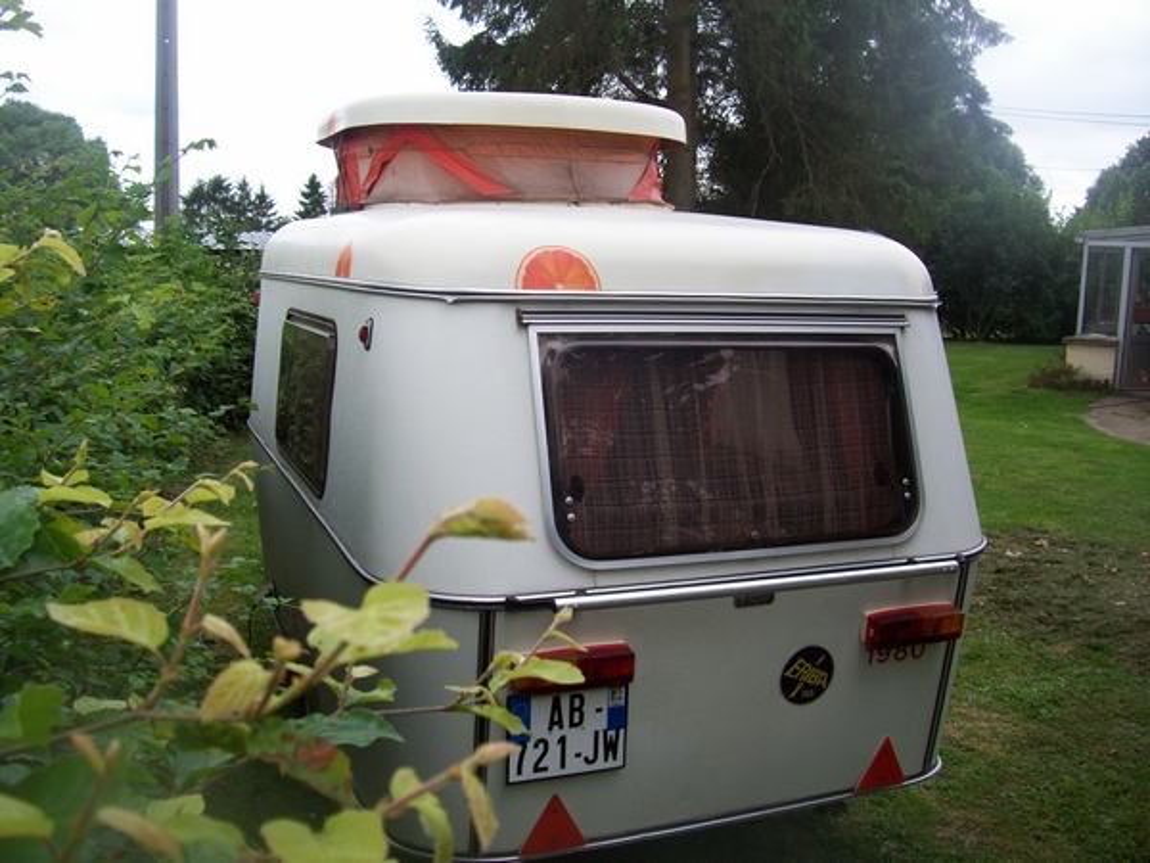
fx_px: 1130
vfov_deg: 41.8
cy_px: 432
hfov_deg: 54.0
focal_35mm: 34
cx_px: 575
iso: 80
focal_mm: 5.6
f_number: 2.7
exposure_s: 1/273
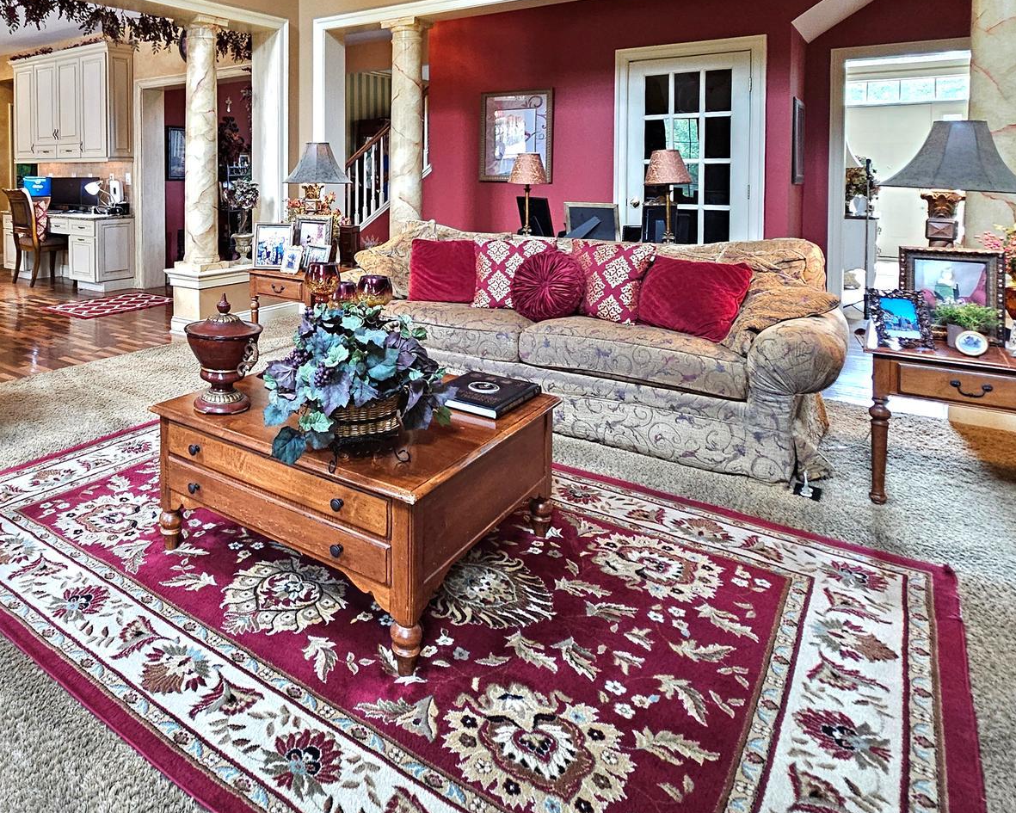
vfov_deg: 59.0
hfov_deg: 70.8
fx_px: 662
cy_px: 182
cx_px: 274
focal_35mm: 22
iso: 320
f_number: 2.2
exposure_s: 1/30
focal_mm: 2.2
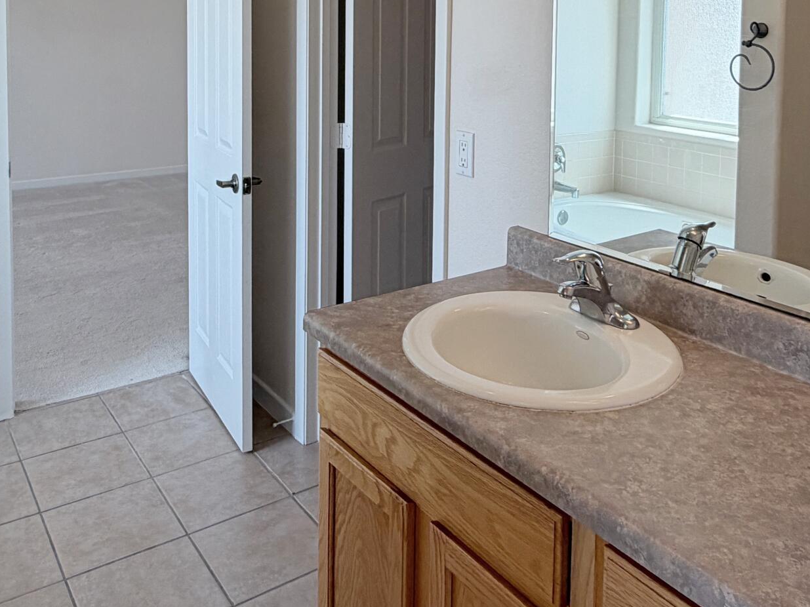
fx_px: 796
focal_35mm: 34
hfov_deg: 54.0
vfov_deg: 38.7
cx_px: 411
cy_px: 56
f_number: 2.2
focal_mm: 2.22
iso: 64
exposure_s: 1/120
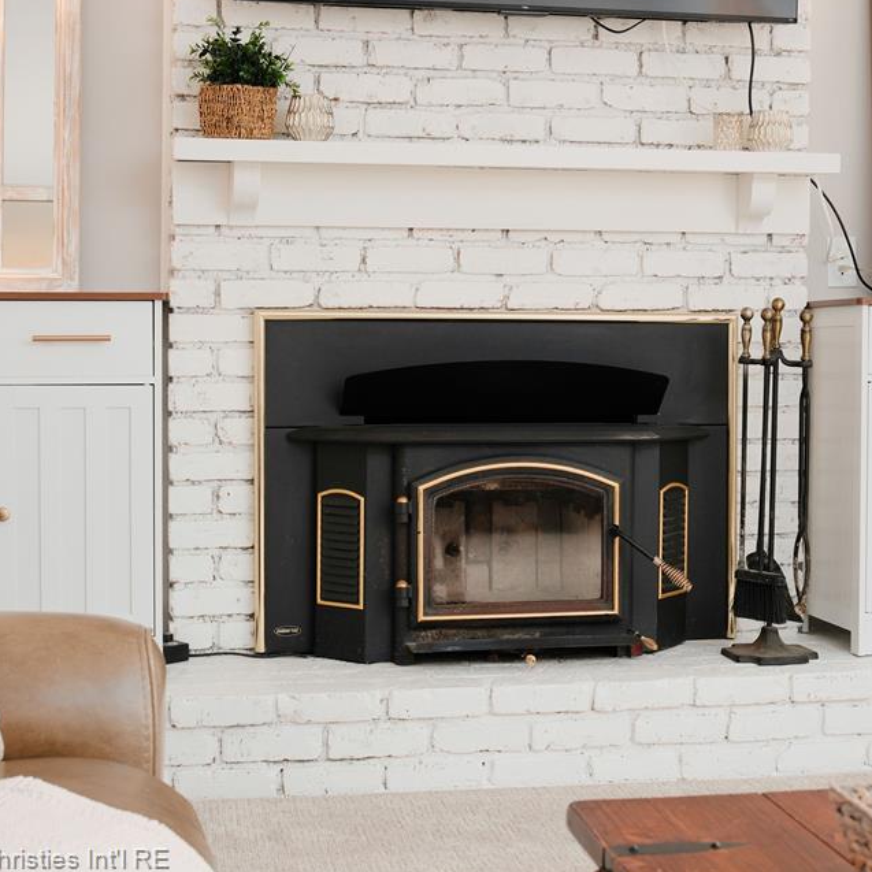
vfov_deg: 30.6
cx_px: 522
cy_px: 411
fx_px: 1596
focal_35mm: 56
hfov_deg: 30.5
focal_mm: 27
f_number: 4
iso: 640
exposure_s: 1/60
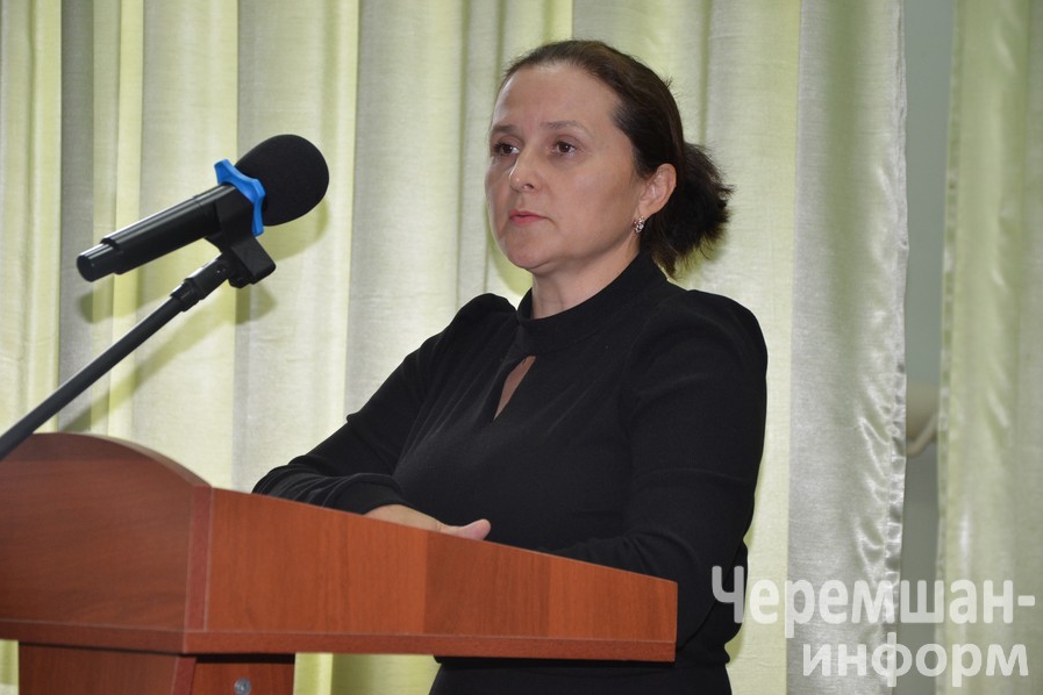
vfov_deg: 11.3
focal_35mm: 121
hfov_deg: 16.9
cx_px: 526
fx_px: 3505
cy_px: 348
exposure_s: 1/60
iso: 800
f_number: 5.3
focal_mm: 80
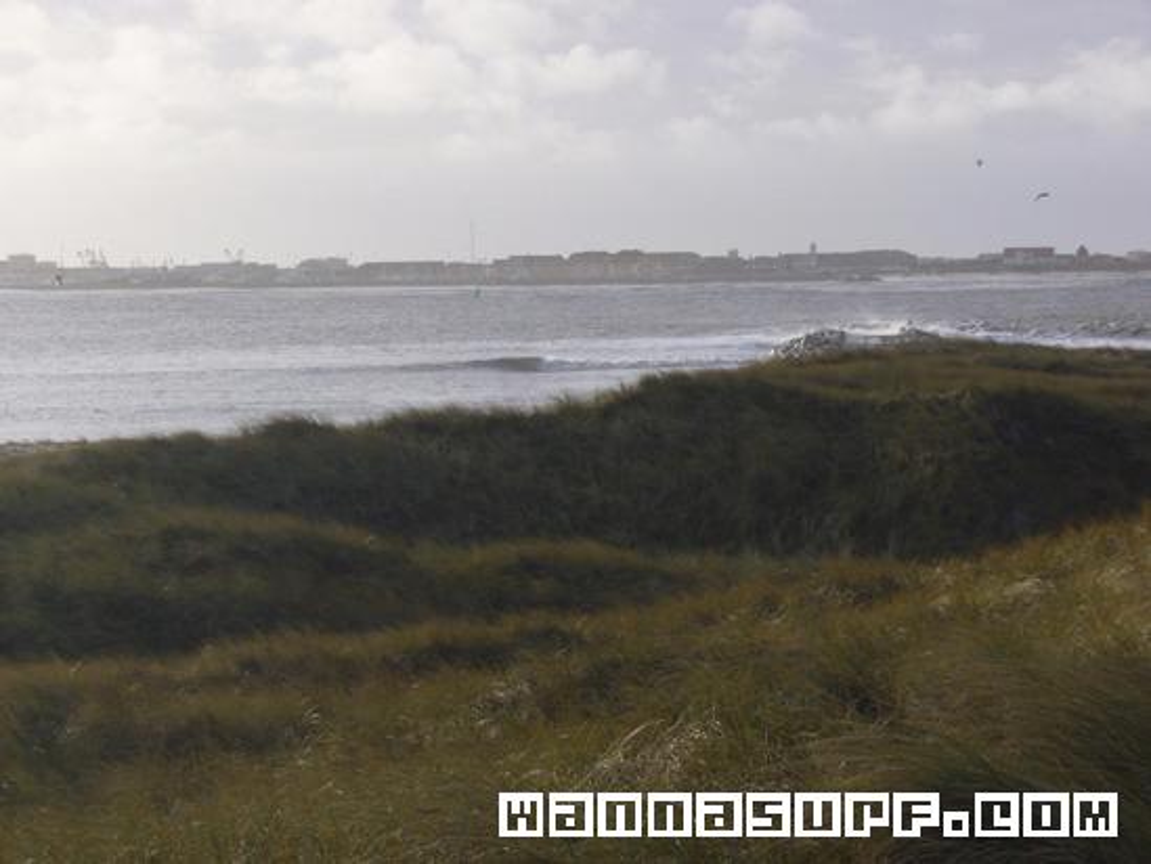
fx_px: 3492
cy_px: 432
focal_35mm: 105
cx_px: 576
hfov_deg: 18.7
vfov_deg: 14.1
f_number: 10
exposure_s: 1/160
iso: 80
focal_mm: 17.4
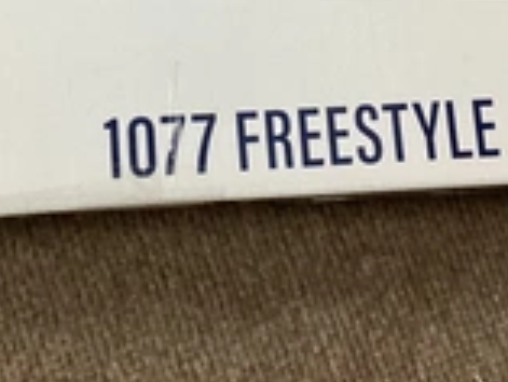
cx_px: 191
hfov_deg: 24.6
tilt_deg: -77.2
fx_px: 1160
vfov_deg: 18.0
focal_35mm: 79
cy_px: -32
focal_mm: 3.3
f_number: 2.4
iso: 320
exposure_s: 1/60
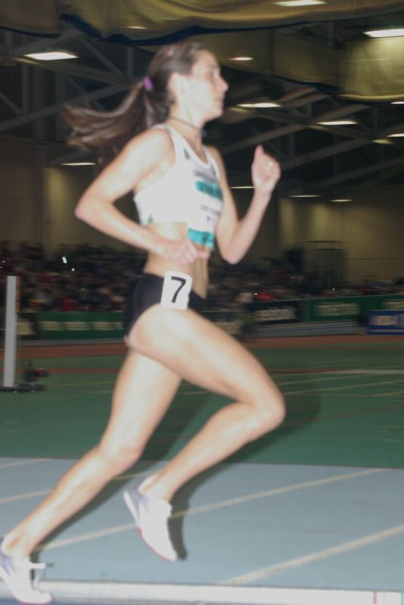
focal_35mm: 124
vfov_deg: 16.4
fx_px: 2094
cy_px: 302
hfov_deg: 11.0
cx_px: 202
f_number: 7.1
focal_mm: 83
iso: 800
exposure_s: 1/125
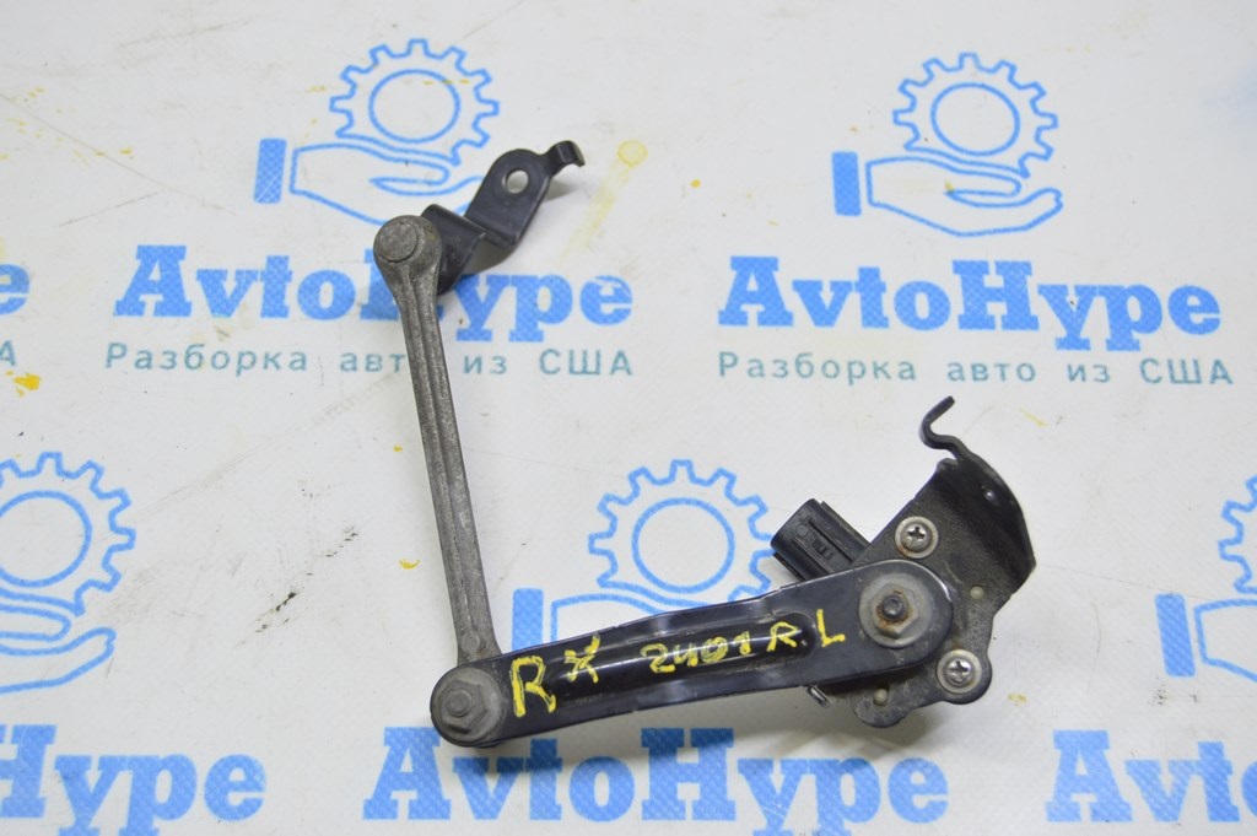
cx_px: 628
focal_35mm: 51
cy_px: 418
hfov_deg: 38.9
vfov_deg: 26.4
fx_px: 1779
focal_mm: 34
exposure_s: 1/20
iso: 400
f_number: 5.6
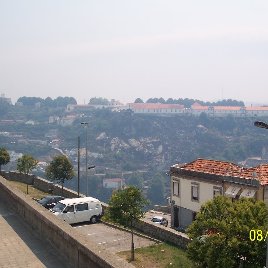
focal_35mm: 45
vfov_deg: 37.6
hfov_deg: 37.4
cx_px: 157
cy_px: 134
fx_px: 394
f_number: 4.8
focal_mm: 8
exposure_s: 1/700
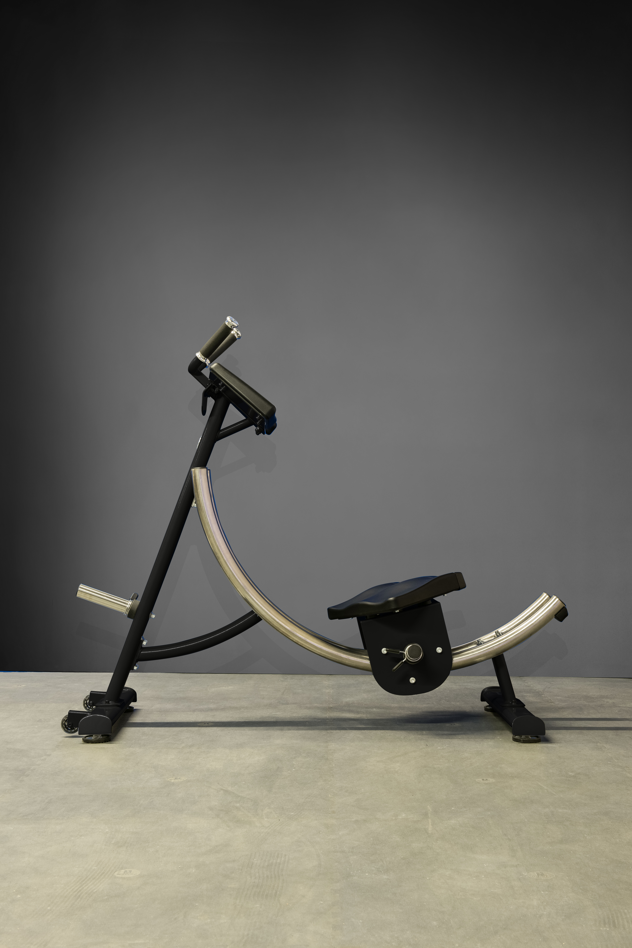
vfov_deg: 41.1
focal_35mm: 48
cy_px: 474
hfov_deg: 28.1
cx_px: 316
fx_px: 1263
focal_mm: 48
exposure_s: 6
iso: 64
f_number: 11
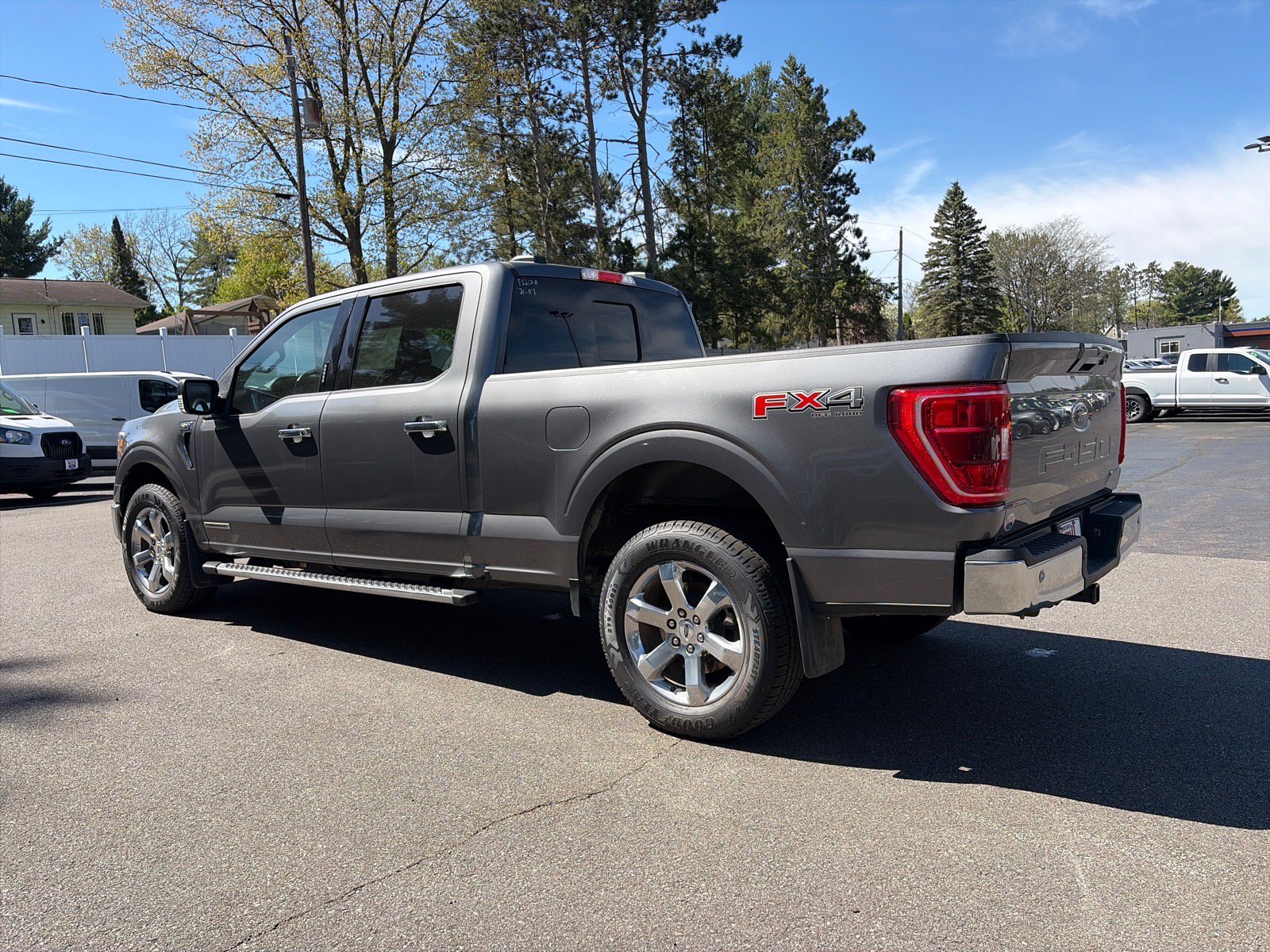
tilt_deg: -4.7
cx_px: 635
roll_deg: +3.9
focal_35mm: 26
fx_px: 954
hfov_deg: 67.3
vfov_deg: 53.1
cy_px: 476
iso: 50
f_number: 1.6
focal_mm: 5.96
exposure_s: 1/1901
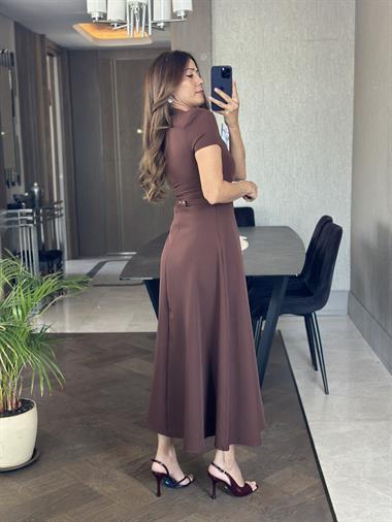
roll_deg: +1.6
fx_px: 724
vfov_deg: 39.6
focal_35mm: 48
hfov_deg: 30.3
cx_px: 196
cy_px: 261
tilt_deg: -18.1
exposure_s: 1/61
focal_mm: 6.86
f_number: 1.78
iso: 125
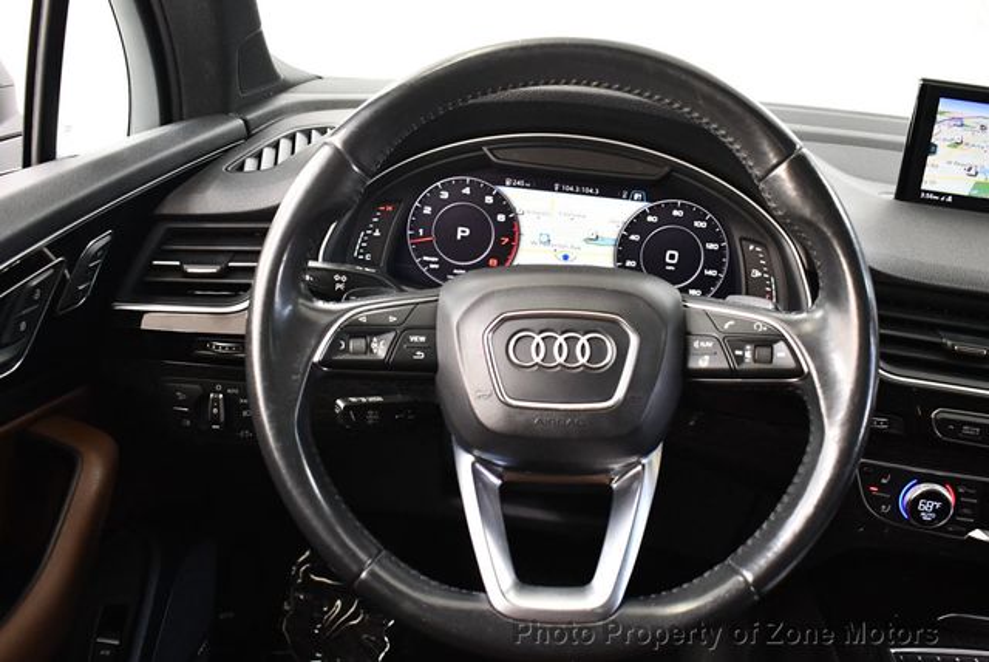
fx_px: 990
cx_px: 494
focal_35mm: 36
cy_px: 331
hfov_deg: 53.1
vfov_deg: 36.9
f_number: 3.5
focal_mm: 18
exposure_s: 1/80
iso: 3200
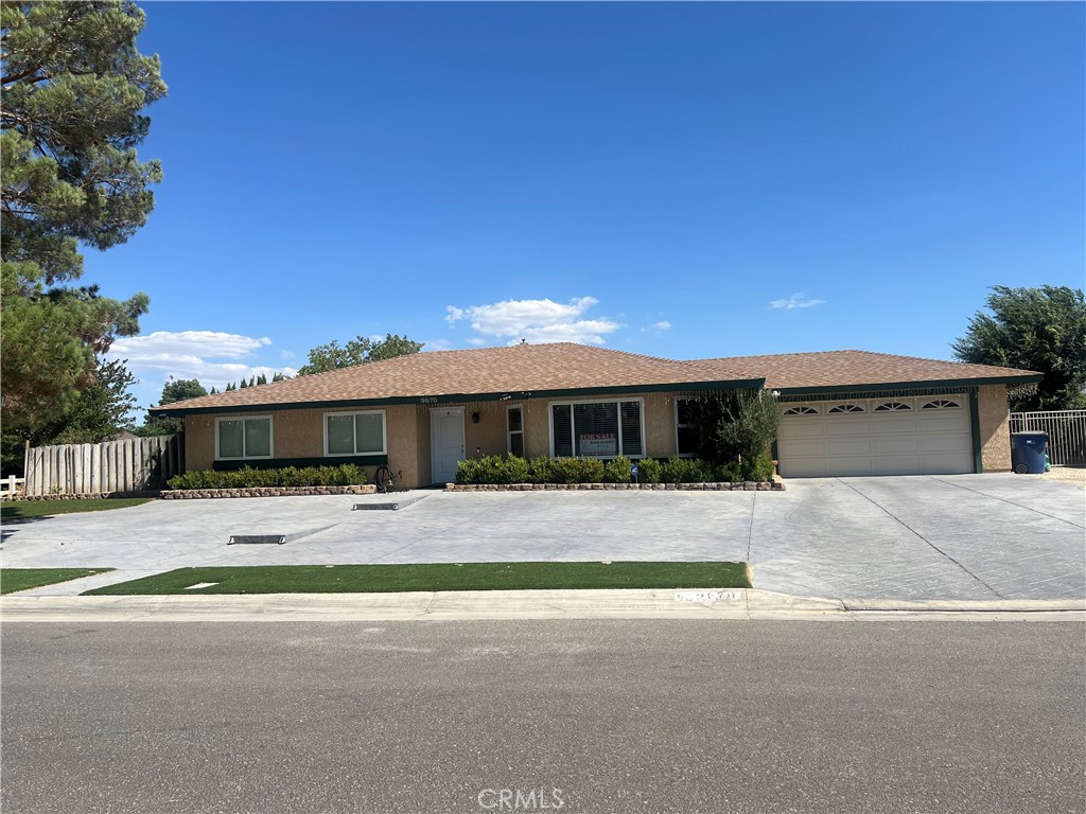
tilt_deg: +3.6
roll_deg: +2.6
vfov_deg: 53.1
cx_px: 543
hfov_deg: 67.3
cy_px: 407
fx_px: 816
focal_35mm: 26
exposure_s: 1/5587
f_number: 1.5
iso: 50
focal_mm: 5.7
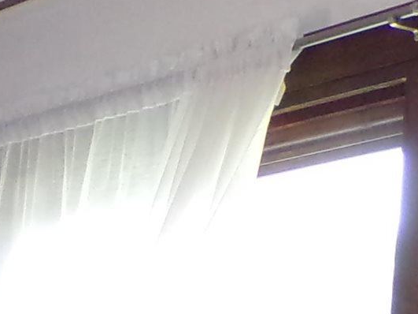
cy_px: 790
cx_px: -729
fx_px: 2306
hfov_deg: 8.9
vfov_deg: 7.2
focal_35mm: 191
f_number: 3.4
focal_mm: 5.9
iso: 200
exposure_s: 1/56
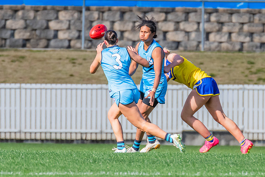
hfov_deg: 2.0
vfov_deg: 1.3
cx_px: 116
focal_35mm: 1024
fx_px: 7537
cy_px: 78
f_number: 8
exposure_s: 1/1250
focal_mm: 420
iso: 800
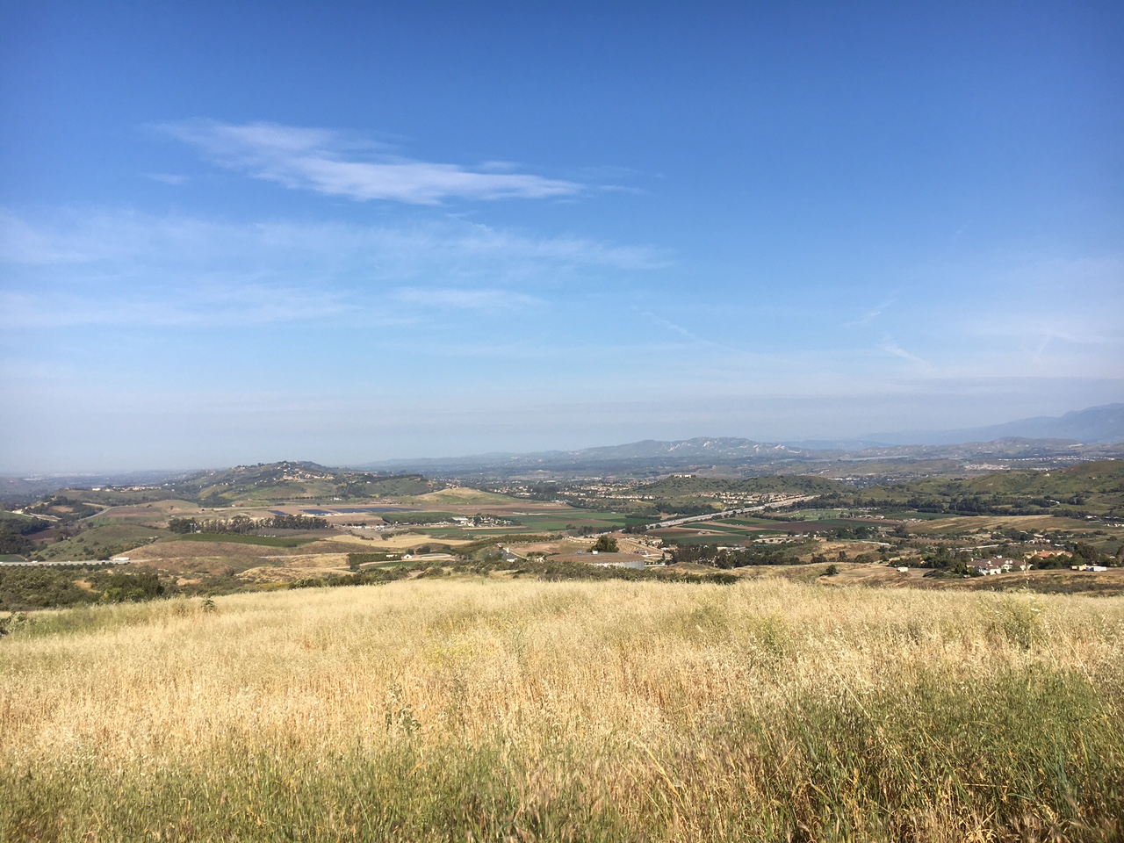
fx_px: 942
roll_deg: +0.9
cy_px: 422
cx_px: 562
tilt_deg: +1.4
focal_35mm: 29
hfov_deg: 61.7
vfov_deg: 48.2
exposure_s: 1/2137
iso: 25
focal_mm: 4.15
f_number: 2.2
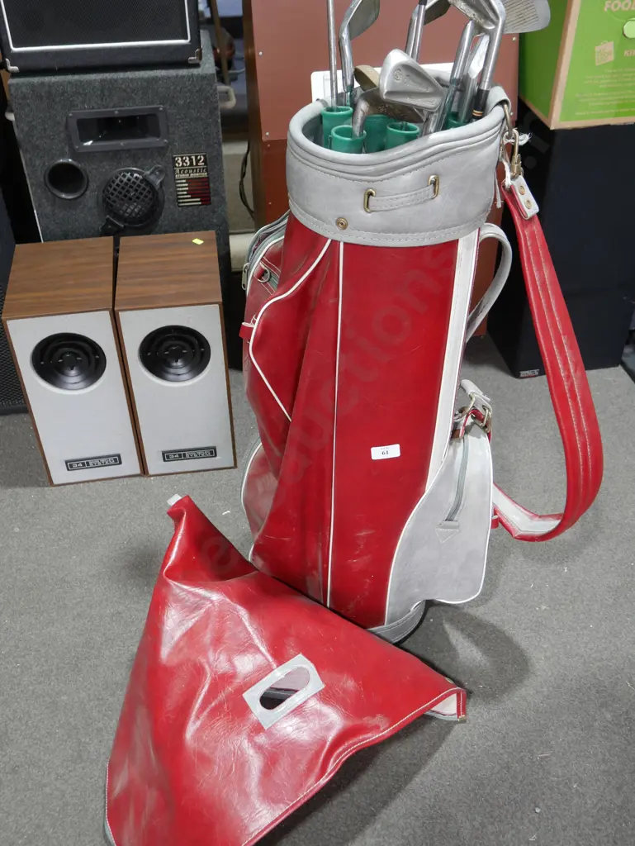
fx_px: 831
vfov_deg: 53.9
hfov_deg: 41.8
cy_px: 423
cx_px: 318
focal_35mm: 34
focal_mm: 17
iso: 500
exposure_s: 1/60
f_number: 4
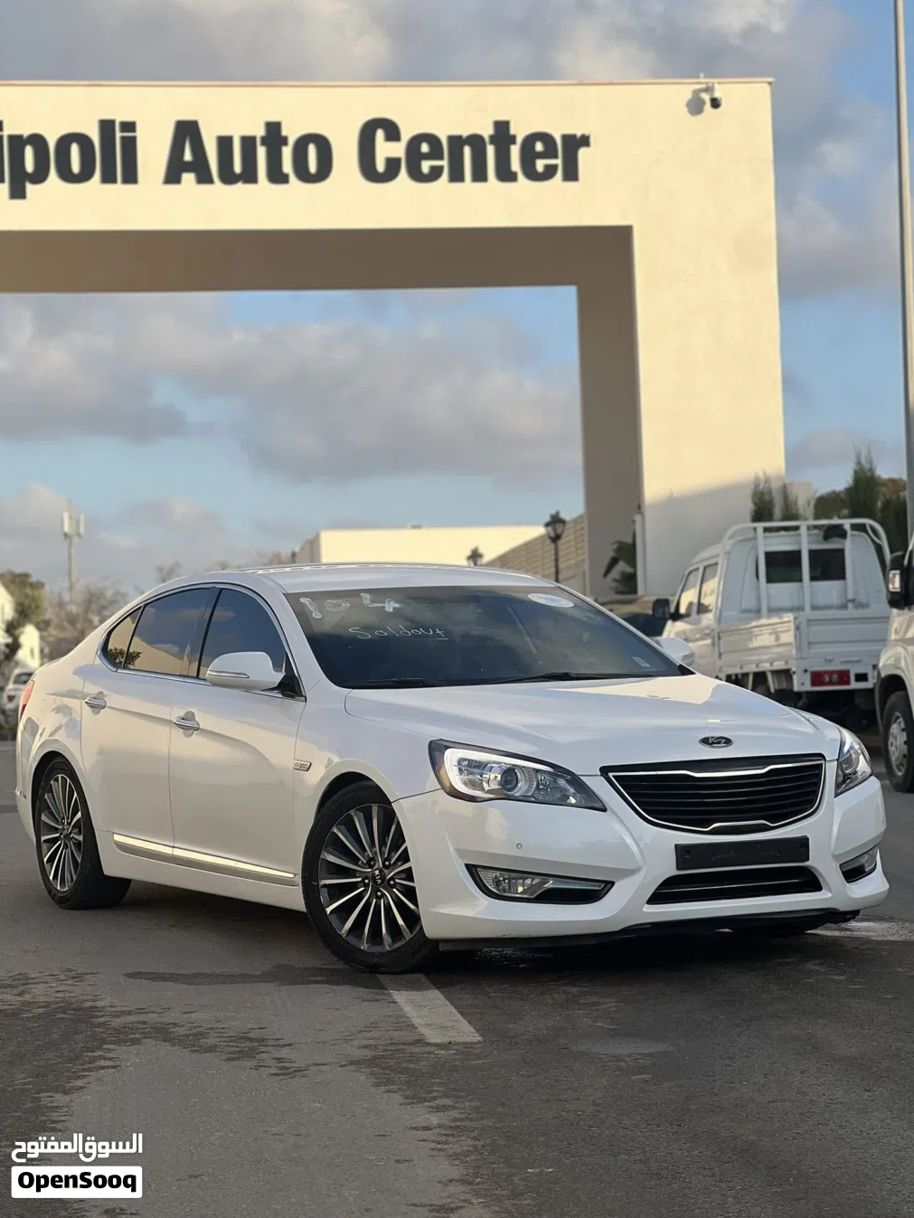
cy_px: 603
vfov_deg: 25.0
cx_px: 452
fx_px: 2745
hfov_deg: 18.9
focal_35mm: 78
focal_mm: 9
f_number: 2.8
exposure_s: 1/408
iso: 32
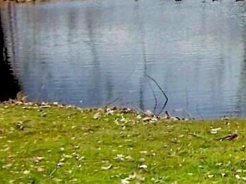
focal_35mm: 165
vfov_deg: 8.9
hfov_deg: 11.2
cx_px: 429
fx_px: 1173
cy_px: -7
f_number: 2.8
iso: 80
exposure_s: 1/400
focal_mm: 6.3
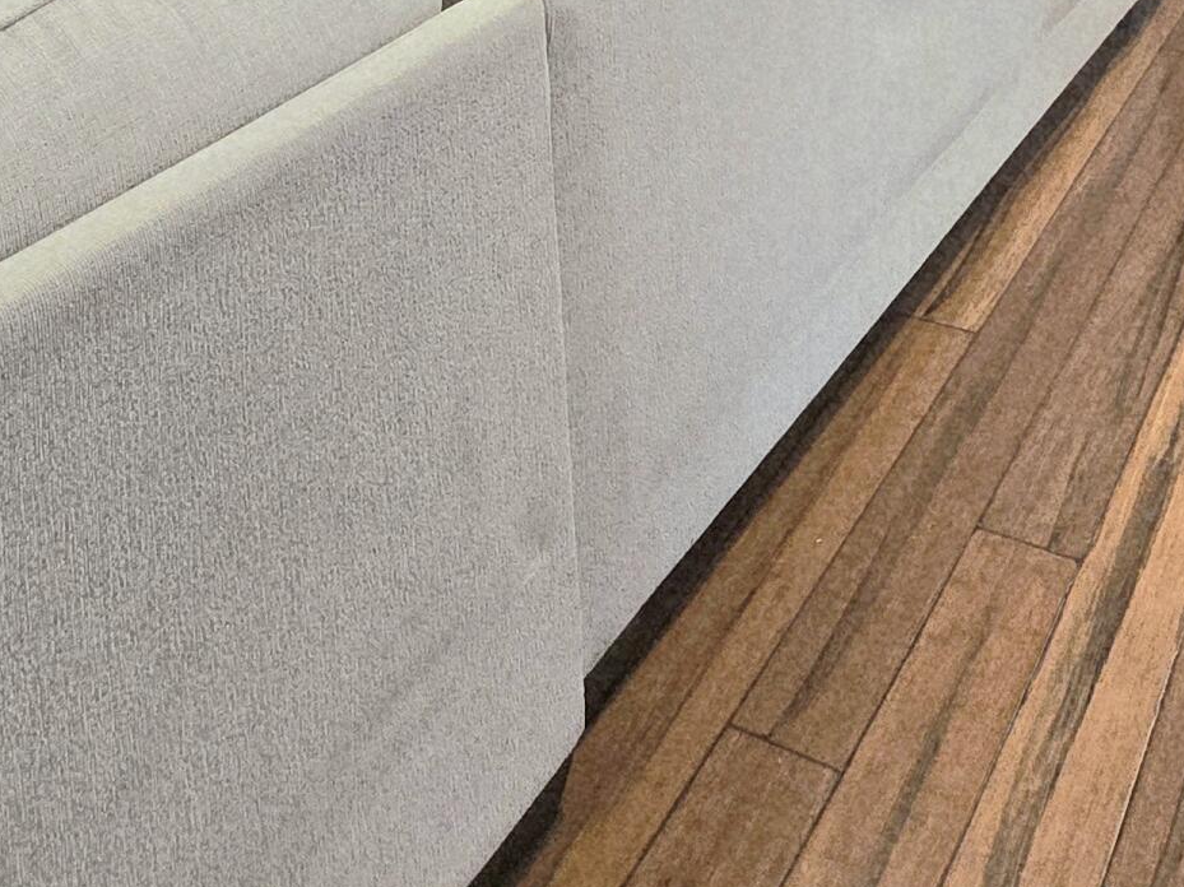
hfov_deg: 44.7
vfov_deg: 26.1
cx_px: 661
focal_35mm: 42
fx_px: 1436
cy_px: -415
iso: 160
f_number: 2.2
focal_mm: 2.2
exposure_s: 1/60.2
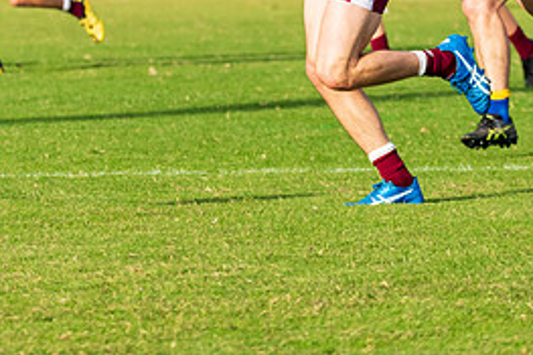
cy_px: -5
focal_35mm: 397
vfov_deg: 3.5
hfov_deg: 5.2
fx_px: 5874
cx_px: 231
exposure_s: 1/1600
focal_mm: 180
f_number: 7.1
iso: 800
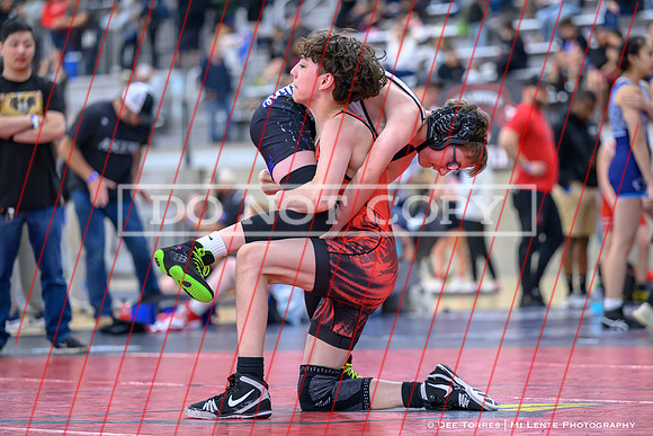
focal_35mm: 145
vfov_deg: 9.5
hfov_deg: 14.2
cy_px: 236
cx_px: 355
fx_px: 2630
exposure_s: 1/800
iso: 3600
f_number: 2.8
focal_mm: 125
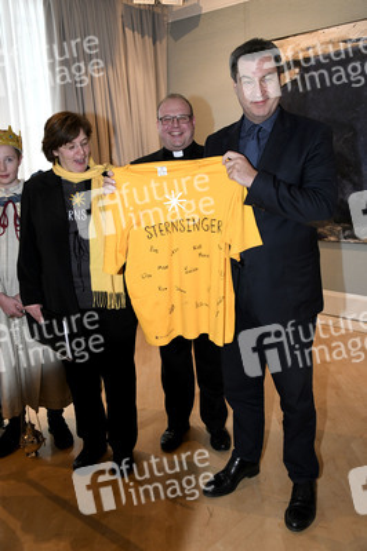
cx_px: 184
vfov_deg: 55.8
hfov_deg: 38.8
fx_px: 521
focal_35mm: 34
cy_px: 276
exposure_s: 1/160
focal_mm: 34
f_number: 6.3
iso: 2000
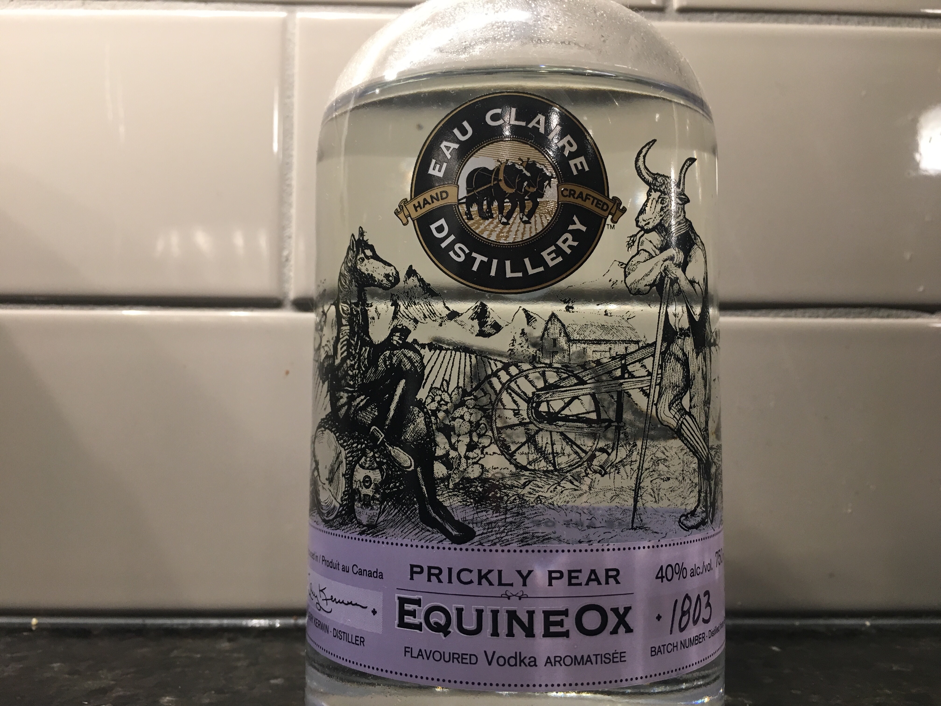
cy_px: 353
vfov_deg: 48.2
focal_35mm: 29
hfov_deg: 61.7
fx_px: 788
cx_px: 470
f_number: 2.2
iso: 80
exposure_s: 1/30
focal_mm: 4.15
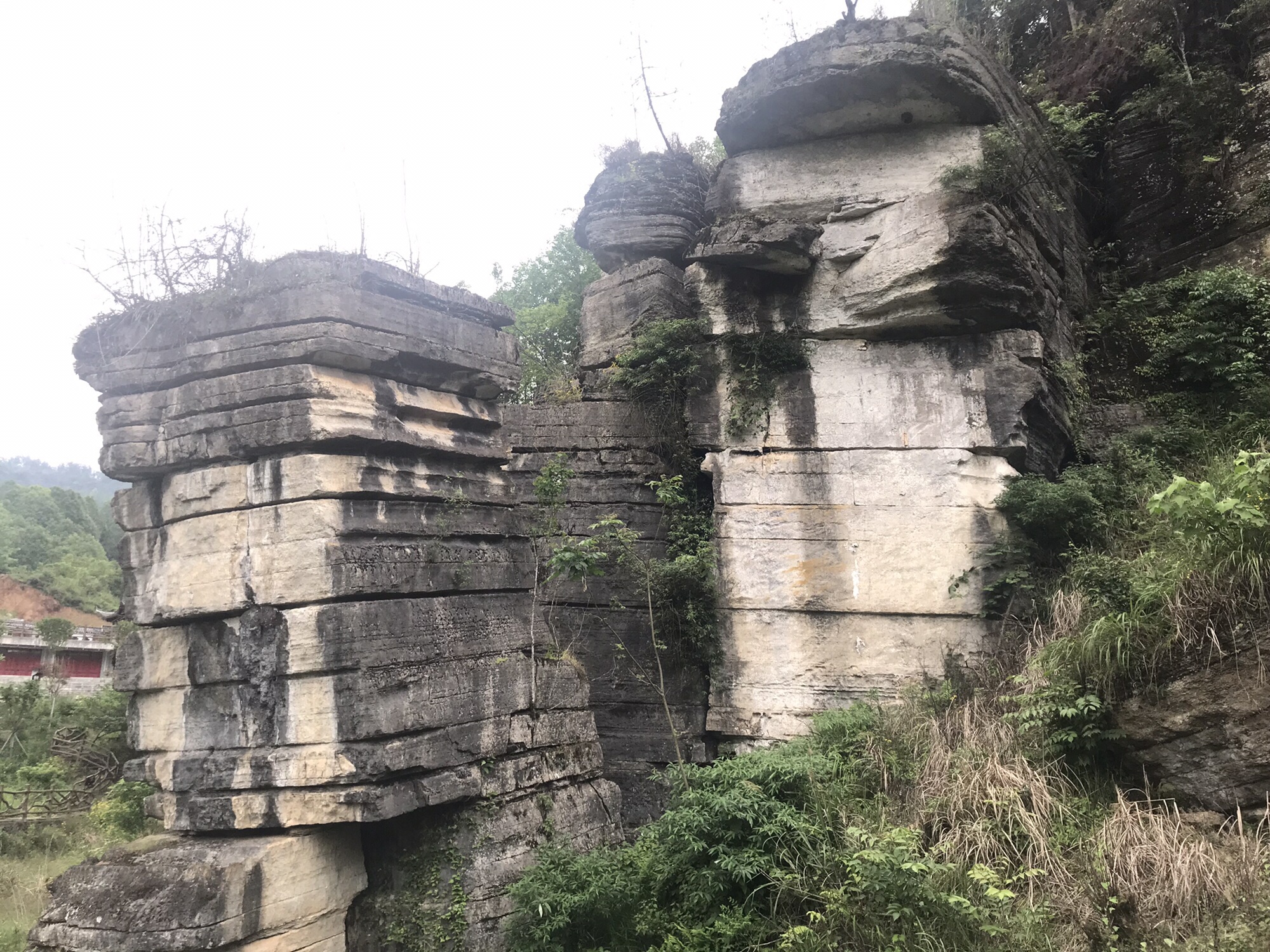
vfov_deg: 49.7
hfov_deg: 63.4
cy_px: 476
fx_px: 1027
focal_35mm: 28
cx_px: 635
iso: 32
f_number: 1.8
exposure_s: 1/100
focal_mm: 3.99
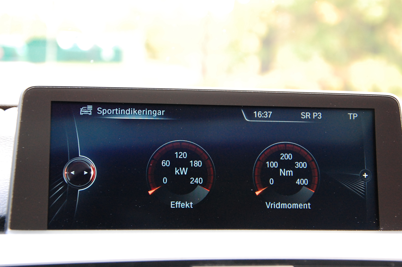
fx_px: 803
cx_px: 201
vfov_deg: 18.9
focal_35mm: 72
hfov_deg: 28.1
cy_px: 134
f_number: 5
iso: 1000
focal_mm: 48
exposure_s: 1/30
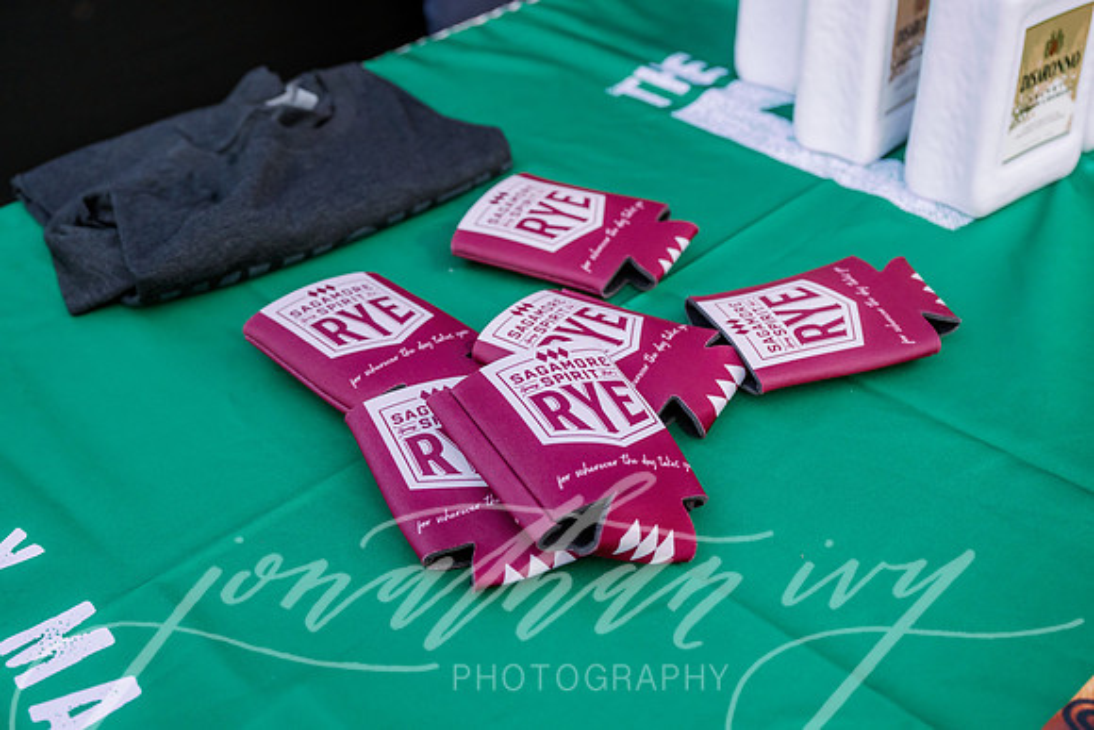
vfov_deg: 31.2
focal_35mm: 43
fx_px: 1307
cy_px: 365
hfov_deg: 45.4
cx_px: 547
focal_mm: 43
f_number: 4.5
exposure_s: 1/1000
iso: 1000
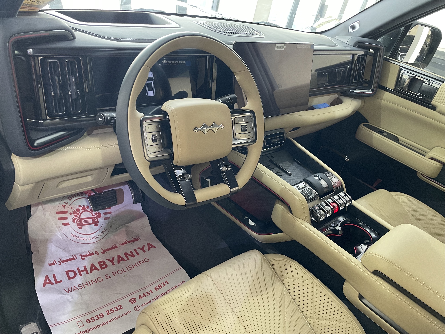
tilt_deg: -30.6
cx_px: 222
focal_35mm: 26
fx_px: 334
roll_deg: -14.5
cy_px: 167
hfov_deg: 67.3
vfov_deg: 53.1
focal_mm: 4.2
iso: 250
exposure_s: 1/60
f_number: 1.6
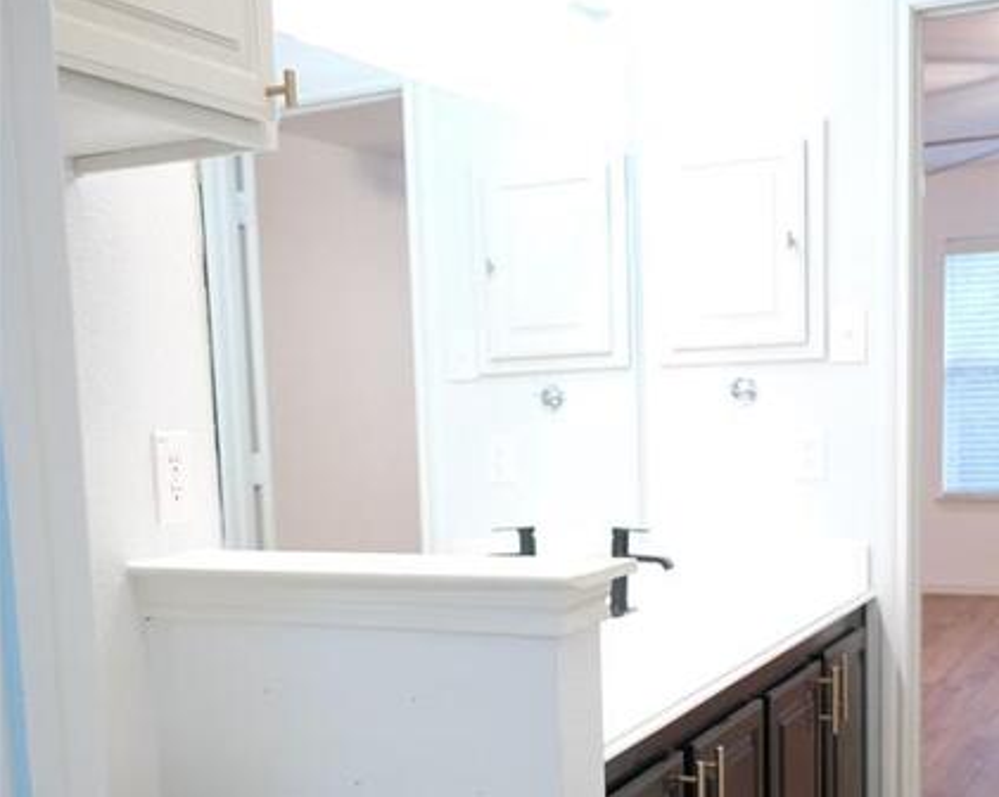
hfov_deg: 37.4
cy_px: 614
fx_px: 1477
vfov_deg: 29.6
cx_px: 504
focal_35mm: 50
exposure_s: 1/125
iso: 2000
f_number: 2.8
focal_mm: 23
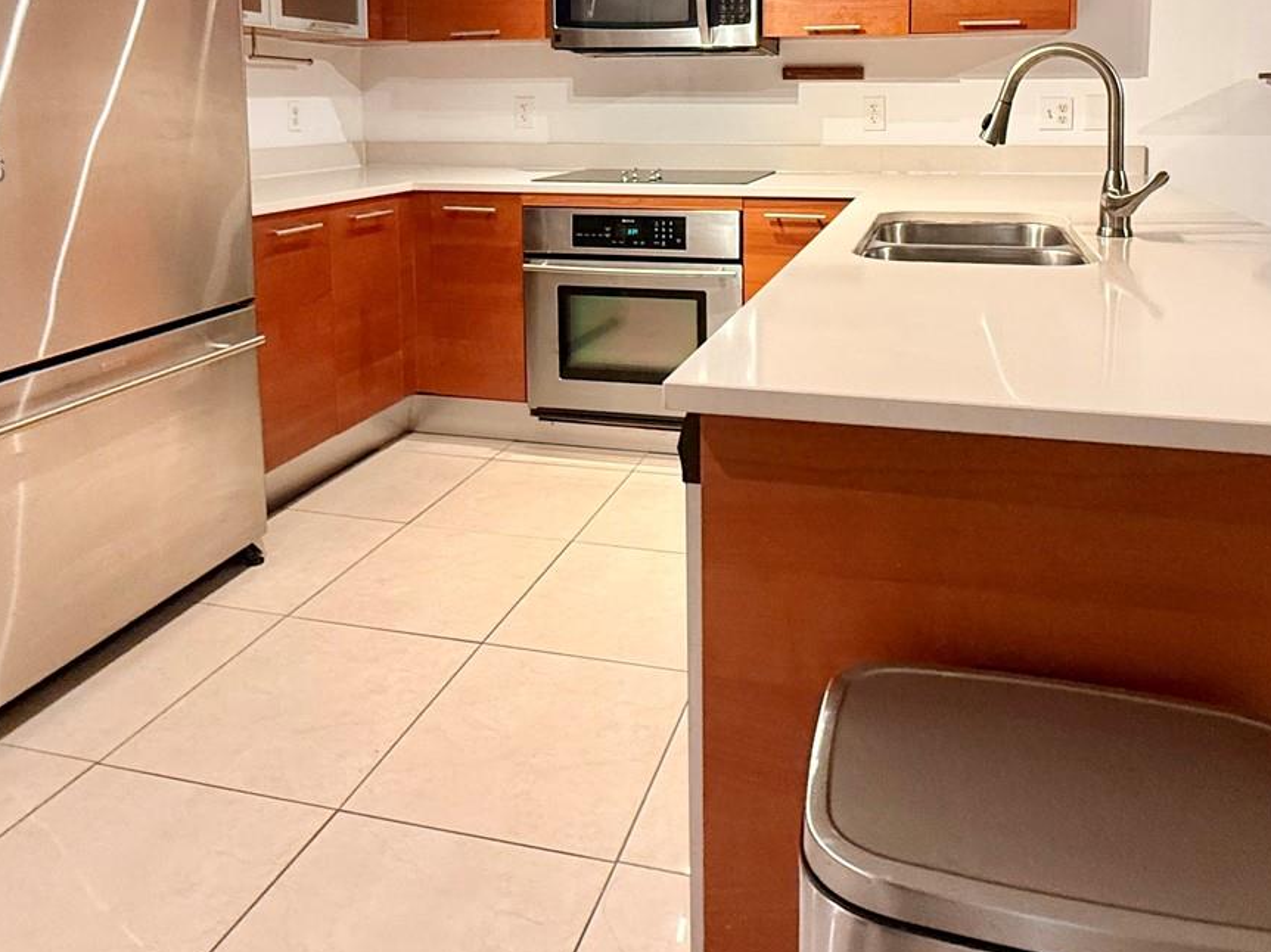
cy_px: 171
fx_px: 954
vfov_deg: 49.5
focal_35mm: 26
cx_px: 724
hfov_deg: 67.0
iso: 400
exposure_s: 1/60
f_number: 2.2
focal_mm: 2.22
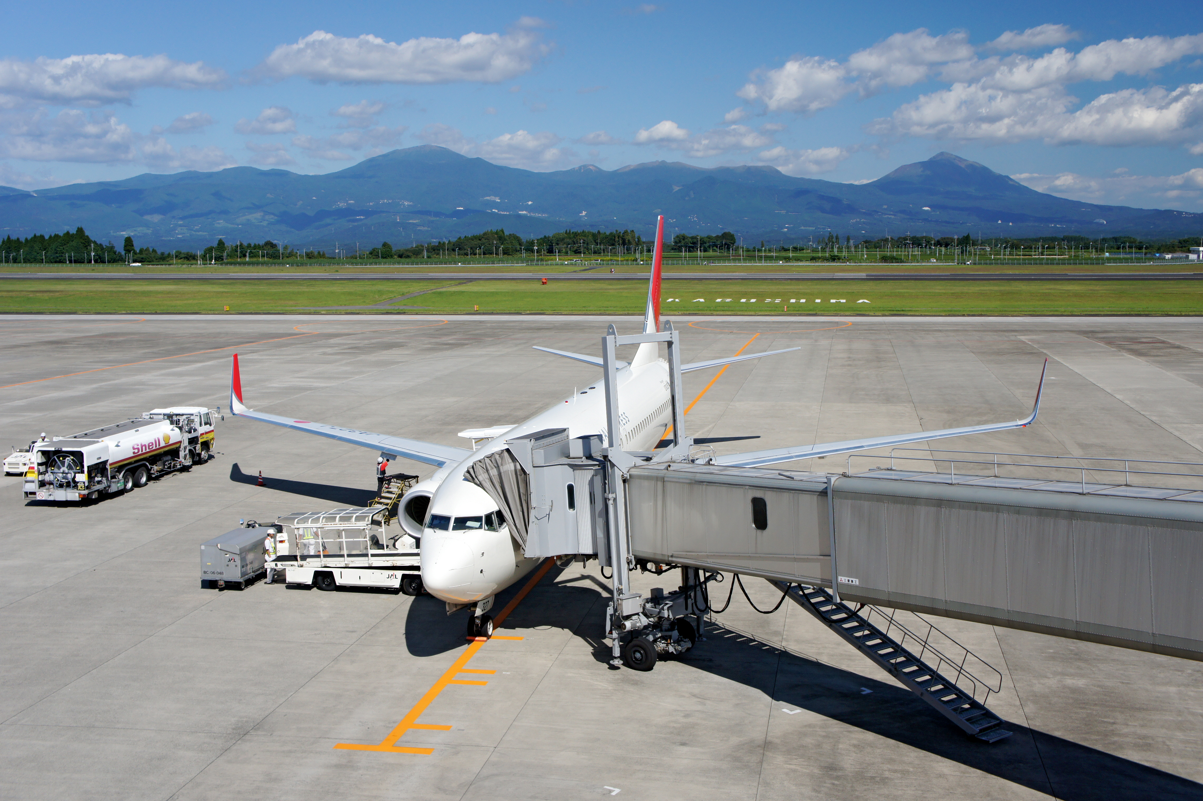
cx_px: 602
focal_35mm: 39
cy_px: 400
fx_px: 1302
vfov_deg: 34.2
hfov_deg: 49.6
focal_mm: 26
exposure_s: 1/320
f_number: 8
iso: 200
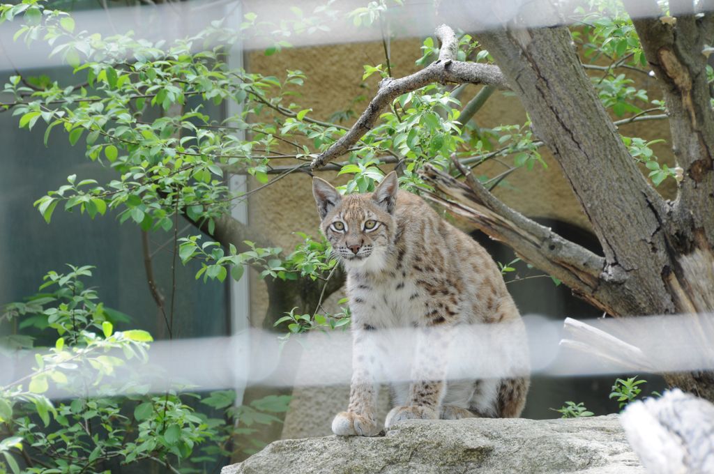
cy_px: 237
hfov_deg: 6.9
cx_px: 357
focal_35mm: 300
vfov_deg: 4.6
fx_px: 5942
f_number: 10
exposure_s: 1/50
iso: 200
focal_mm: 200
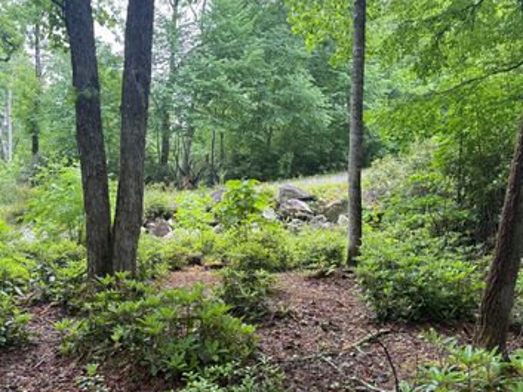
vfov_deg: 41.6
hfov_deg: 53.8
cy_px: 240
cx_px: 230
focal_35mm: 34
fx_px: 514
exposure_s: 1/121
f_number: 1.78
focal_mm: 6.76
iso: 80
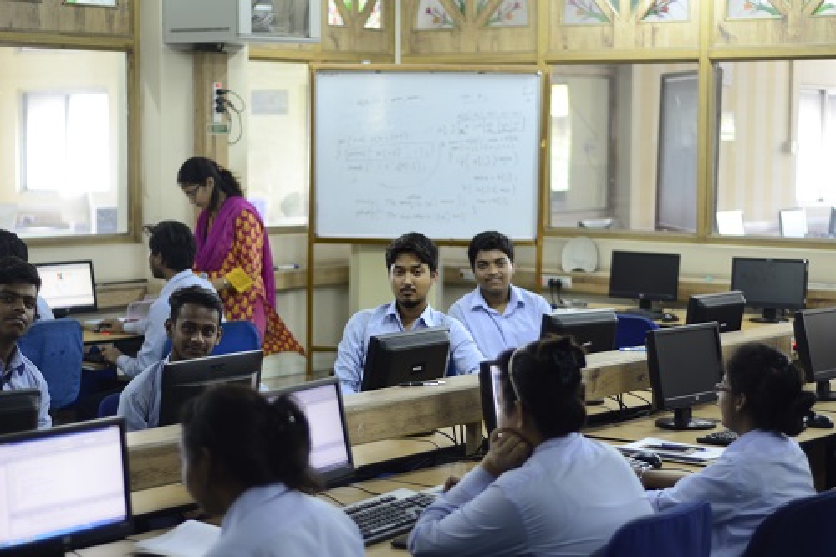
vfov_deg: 18.2
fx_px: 1741
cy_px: 278
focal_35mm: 75
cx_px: 418
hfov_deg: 27.0
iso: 250
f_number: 1.8
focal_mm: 50
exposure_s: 1/30
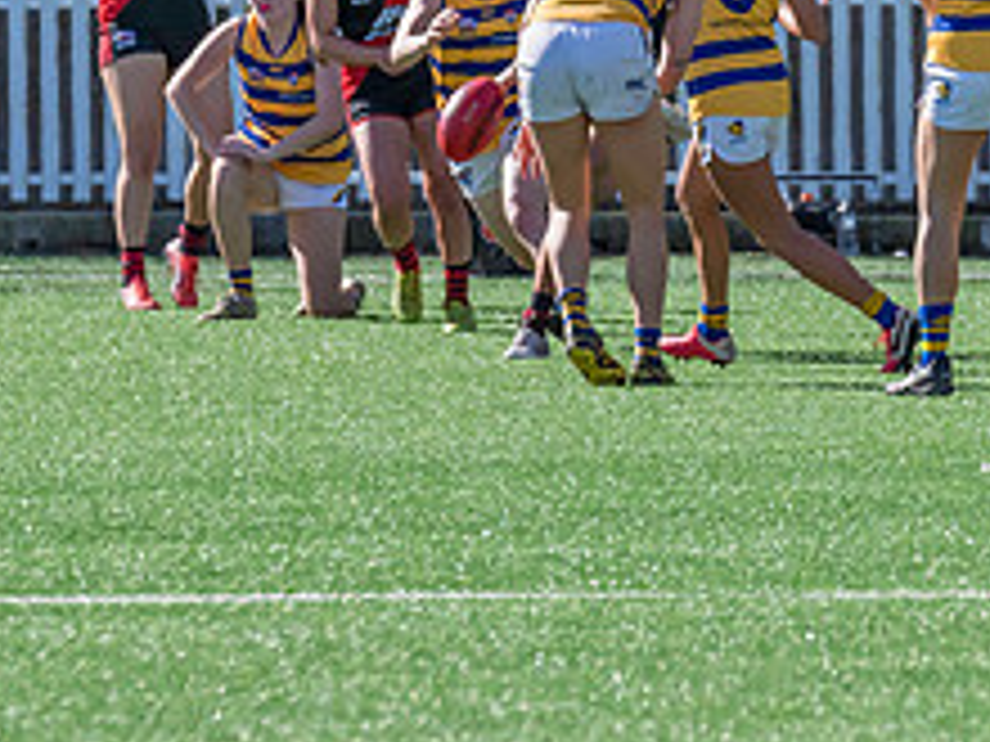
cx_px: 655
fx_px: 30373
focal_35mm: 1062
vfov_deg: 1.4
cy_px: 44
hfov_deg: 1.9
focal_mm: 330
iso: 800
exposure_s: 1/1600
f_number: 7.1
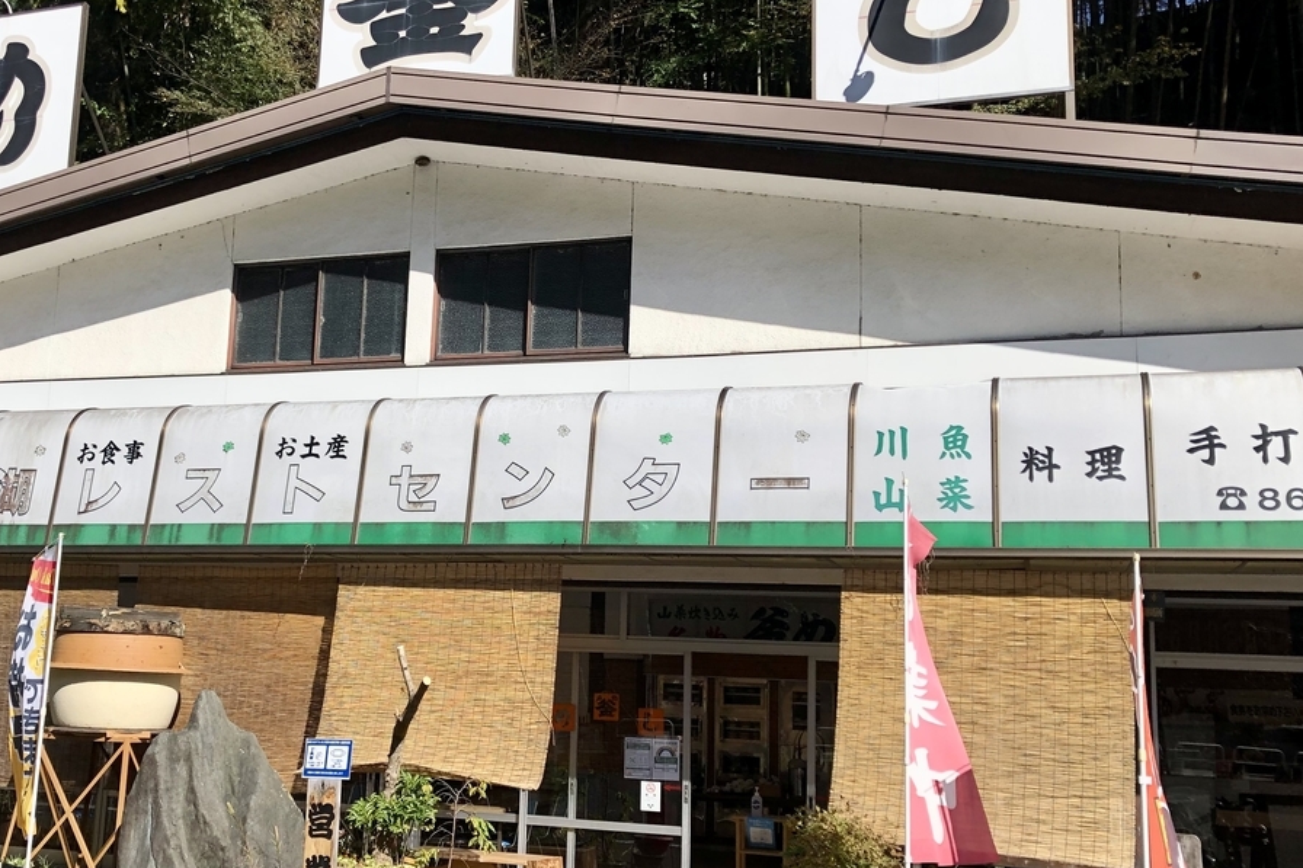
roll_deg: -3.4
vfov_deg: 34.2
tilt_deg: +9.7
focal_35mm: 39
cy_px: 459
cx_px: 538
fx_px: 1411
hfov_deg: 49.3
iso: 25
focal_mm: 3.99
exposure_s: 1/2703
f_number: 1.8
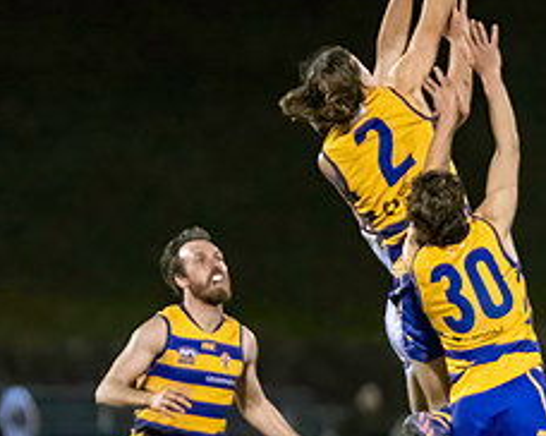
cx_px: 778
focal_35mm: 1053
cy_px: 380
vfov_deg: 1.5
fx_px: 17001
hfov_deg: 1.8
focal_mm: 300
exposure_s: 1/1250
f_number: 2.8
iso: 10000
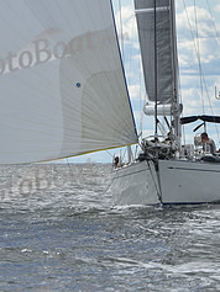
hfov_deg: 3.2
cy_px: 100
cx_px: 194
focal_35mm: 471
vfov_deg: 4.2
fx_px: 3988
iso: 250
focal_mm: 200
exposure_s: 1/800
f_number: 11
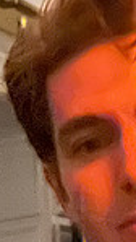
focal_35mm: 127
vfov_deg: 16.2
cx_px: -30
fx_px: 813
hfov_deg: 9.4
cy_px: 287
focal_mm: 2.71
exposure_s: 1/15
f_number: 2.2
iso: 3200
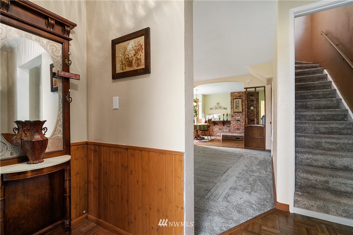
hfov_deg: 96.7
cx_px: 176
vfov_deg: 73.8
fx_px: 157
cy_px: 118
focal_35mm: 16
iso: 400
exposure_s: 1/8
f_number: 4.5
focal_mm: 16
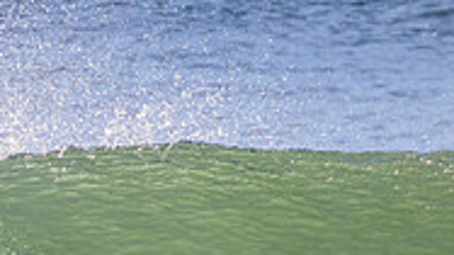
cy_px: 416
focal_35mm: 2593
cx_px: -158
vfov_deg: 0.5
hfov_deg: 0.8
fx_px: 31202
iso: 900
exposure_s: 1/2000
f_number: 11
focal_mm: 800
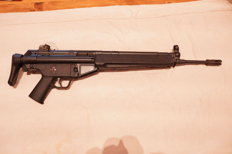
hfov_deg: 67.4
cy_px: 77
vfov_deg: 47.8
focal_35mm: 27
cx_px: 116
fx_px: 174
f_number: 5.6
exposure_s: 1/160
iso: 8000
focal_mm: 18
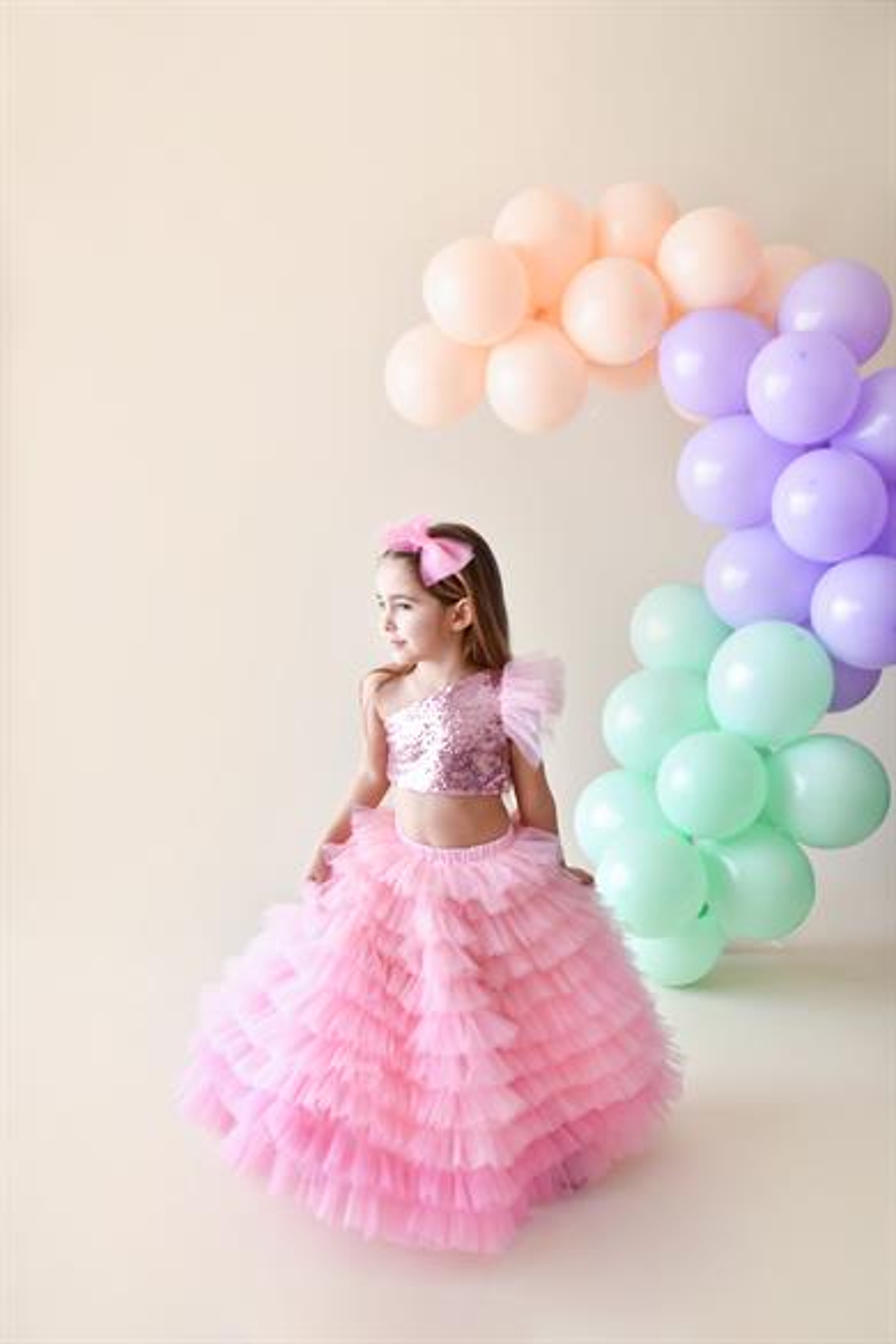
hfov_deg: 37.9
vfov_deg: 54.4
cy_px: 672
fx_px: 1307
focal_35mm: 35
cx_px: 448
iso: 250
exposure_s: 1/320
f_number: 2
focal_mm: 35
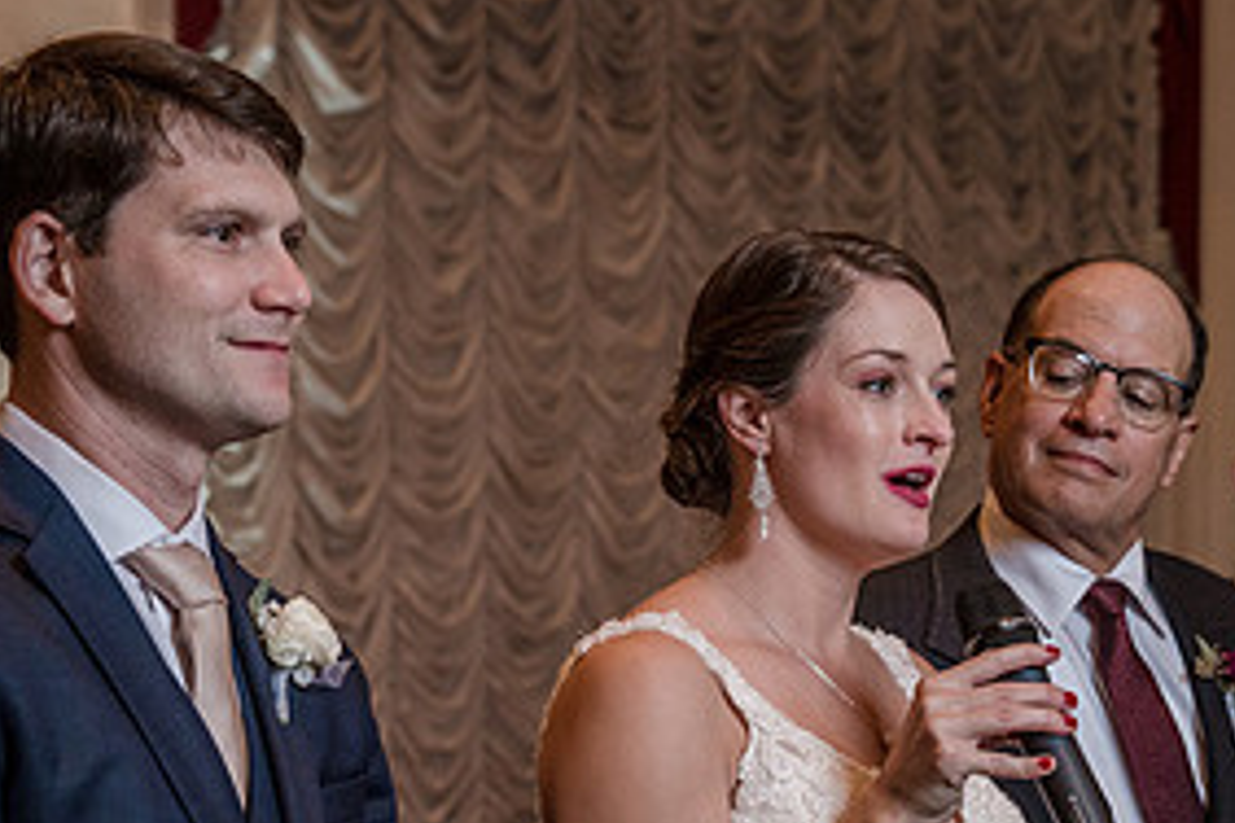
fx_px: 3396
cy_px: 777
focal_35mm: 99
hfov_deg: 20.5
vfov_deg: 13.7
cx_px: 810
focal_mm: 46
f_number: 4
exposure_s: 1/100
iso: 2000
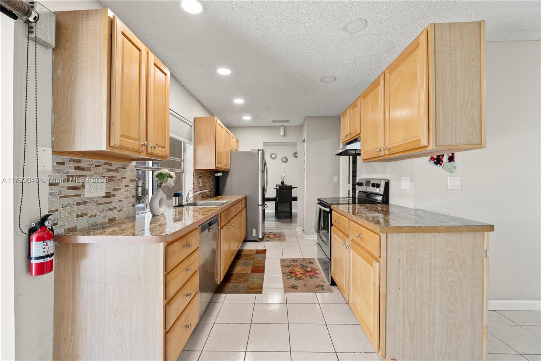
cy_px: 180
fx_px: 225
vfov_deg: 77.3
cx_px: 270
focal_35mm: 15
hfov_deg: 100.4
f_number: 5
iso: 500
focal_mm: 10
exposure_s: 1/2
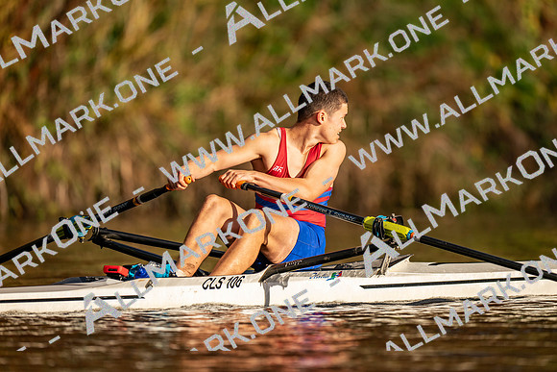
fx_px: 9285
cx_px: 278
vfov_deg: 2.3
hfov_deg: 3.4
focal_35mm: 600
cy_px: 186
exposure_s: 1/2500
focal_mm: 600
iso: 180
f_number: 4
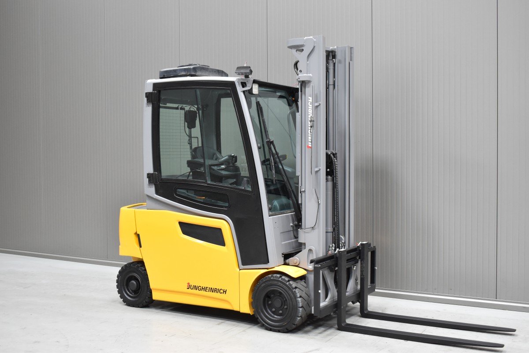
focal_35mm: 44
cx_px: 264
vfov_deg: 30.8
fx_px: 639
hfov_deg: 45.0
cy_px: 176
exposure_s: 1/25
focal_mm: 29
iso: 1250
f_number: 5
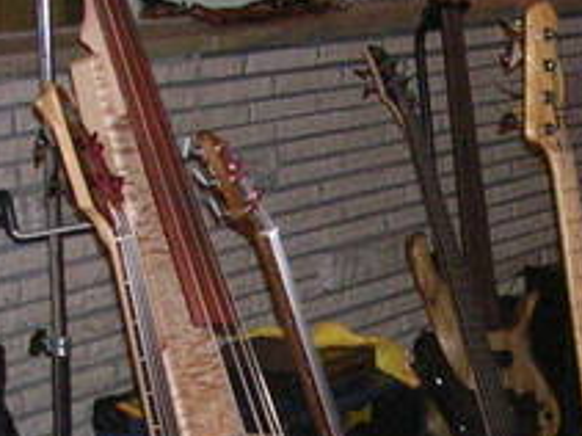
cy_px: 555
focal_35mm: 144
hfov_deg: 13.6
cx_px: 513
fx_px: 2420
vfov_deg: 10.1
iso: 200
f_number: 2.8
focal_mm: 5.8
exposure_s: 1/60.1
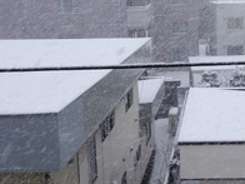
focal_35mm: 60
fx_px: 425
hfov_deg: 31.1
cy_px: 54
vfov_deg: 24.2
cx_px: 209
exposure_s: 1/30
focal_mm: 10.4
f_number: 11
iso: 160
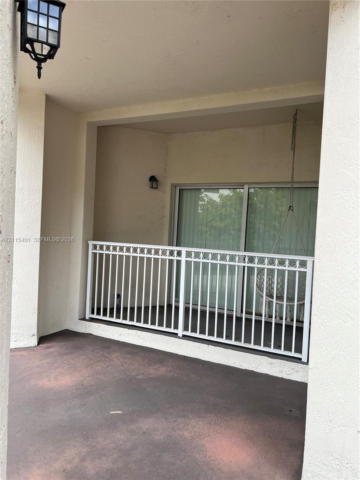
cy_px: 240
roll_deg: -4.0
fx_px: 361
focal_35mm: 26
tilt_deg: -1.6
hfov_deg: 53.1
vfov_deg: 67.3
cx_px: 180
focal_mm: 5.7
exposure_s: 1/567
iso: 50
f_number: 1.5
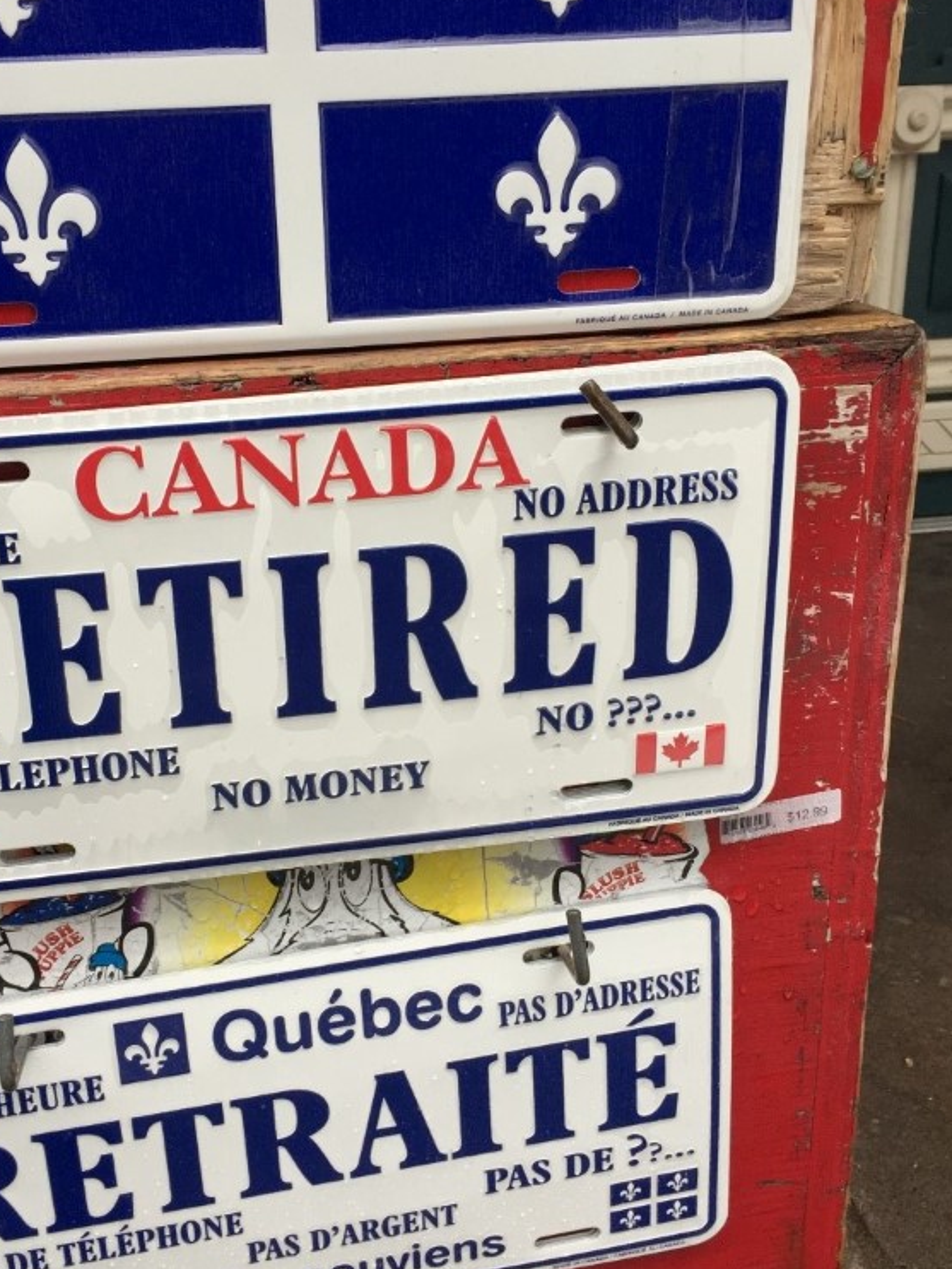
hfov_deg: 35.8
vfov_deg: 46.8
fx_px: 1466
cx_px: 357
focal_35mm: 40
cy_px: 604
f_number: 2.2
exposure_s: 1/120
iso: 50
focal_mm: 4.15
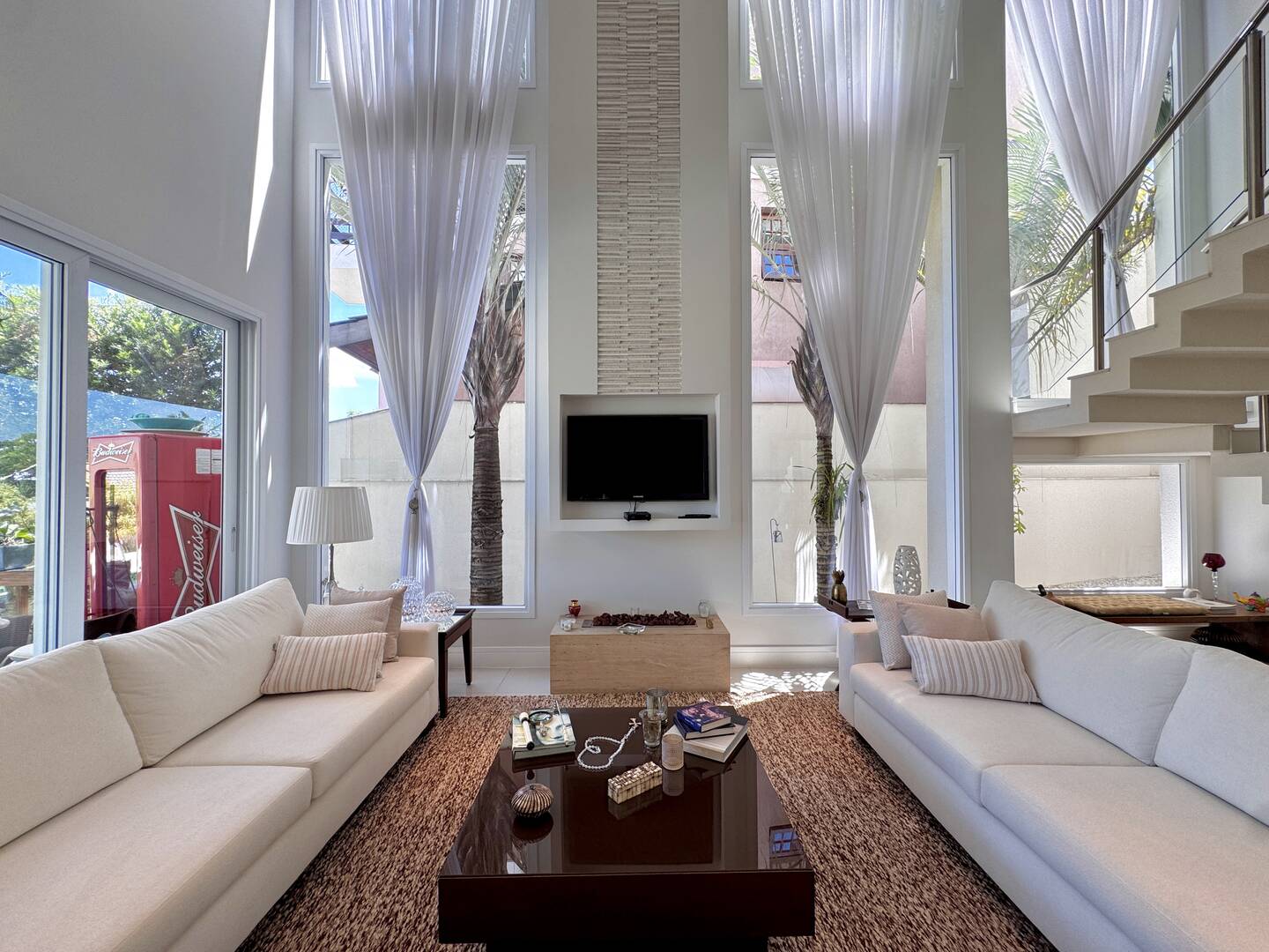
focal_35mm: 14
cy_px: 476
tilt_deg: -0.1
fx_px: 513
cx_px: 634
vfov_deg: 85.7
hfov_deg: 102.1
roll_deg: +0.4
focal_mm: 2.22
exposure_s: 1/99
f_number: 2.2
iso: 50
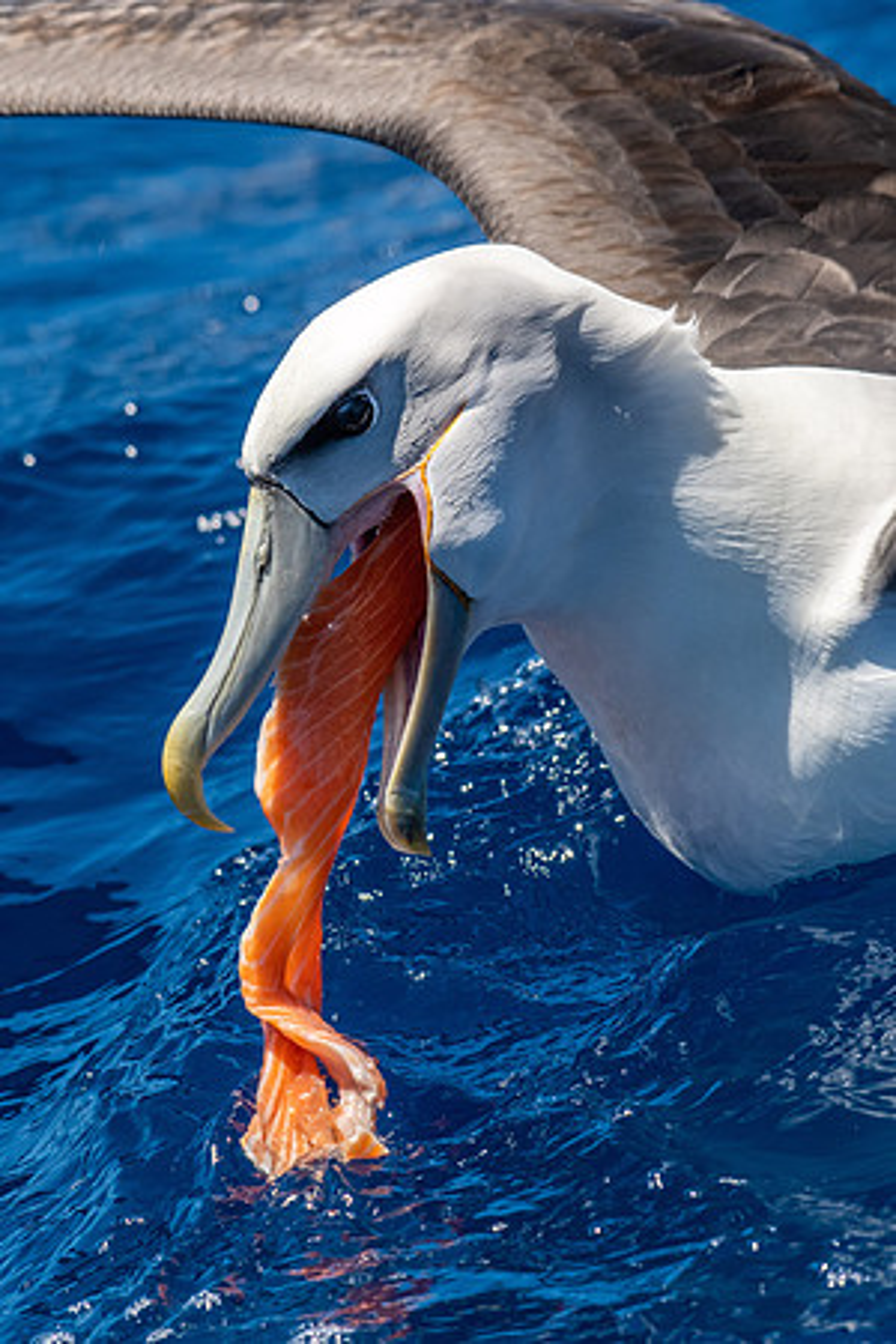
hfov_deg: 2.4
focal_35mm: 569
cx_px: 357
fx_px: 21237
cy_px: 482
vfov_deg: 3.6
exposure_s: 1/2500
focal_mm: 290
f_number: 6.3
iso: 360
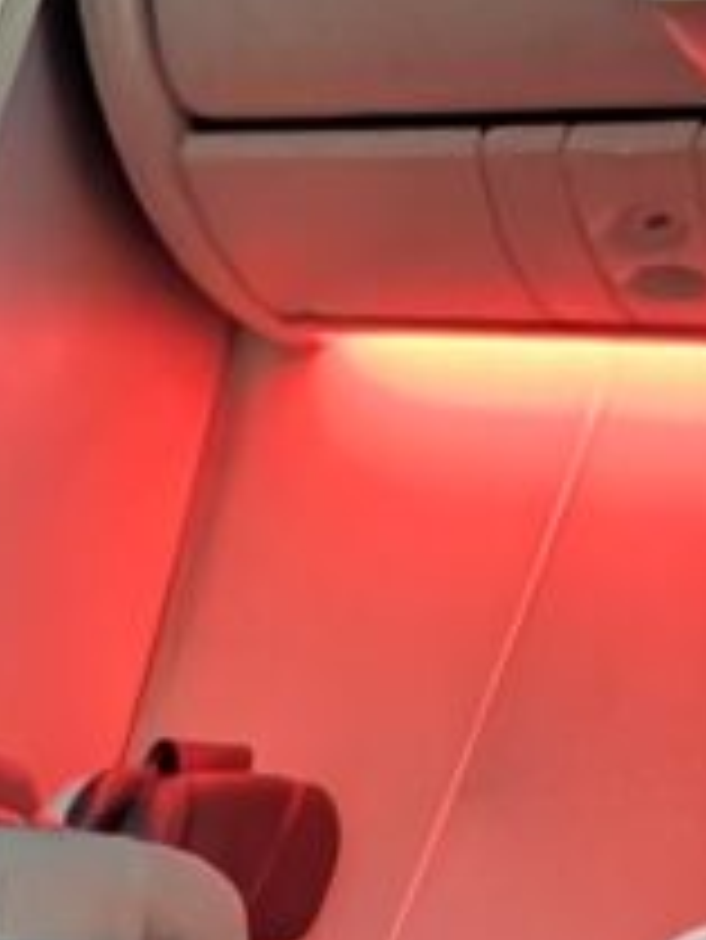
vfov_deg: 15.3
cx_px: -1115
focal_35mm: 69
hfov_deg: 13.4
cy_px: 2244
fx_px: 1874
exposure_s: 1/23.8
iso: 1750
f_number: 1.7
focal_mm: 2.02
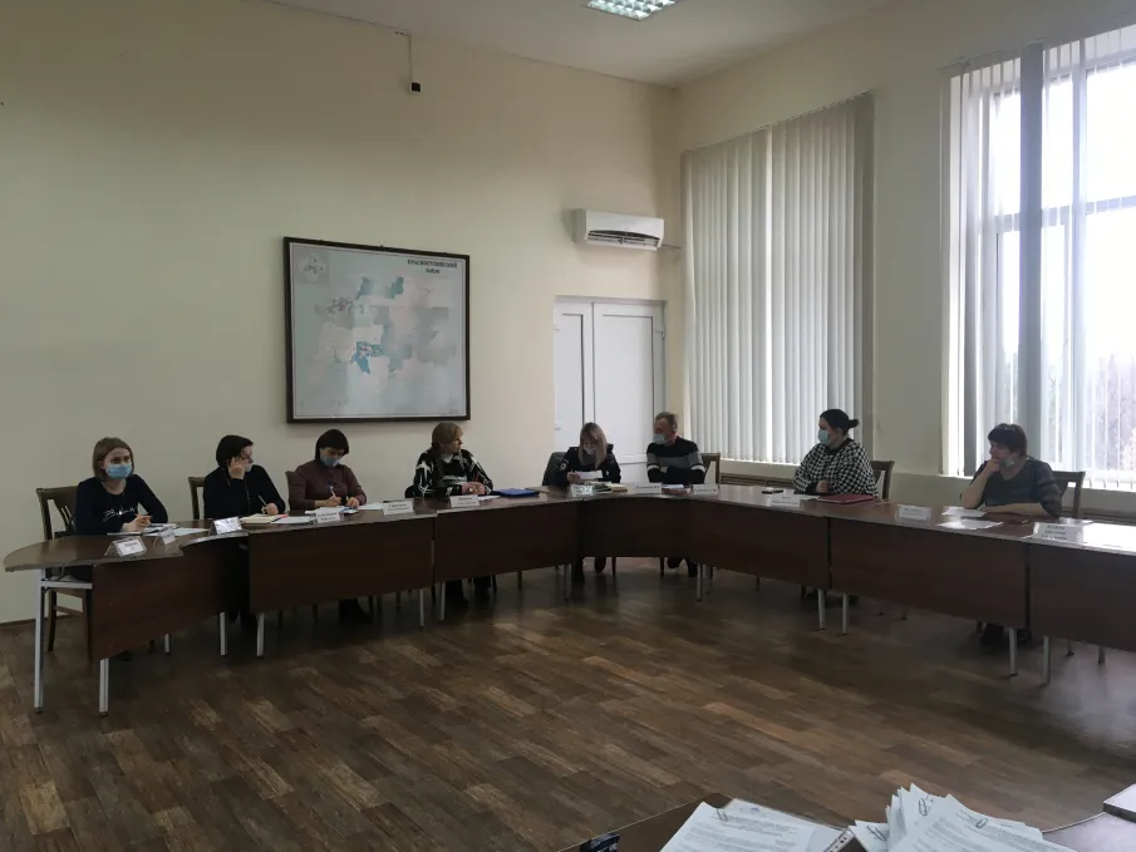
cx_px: 568
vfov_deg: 48.2
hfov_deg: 61.7
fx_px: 952
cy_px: 426
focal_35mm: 29
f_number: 2.2
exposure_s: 1/33
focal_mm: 4.15
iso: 40
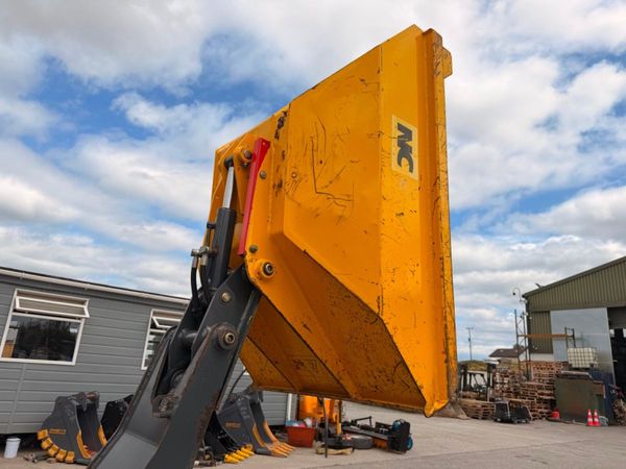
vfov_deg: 56.8
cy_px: 234
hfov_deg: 71.6
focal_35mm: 24
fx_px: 434
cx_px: 313
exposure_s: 1/4673
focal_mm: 6.76
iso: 80
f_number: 1.78
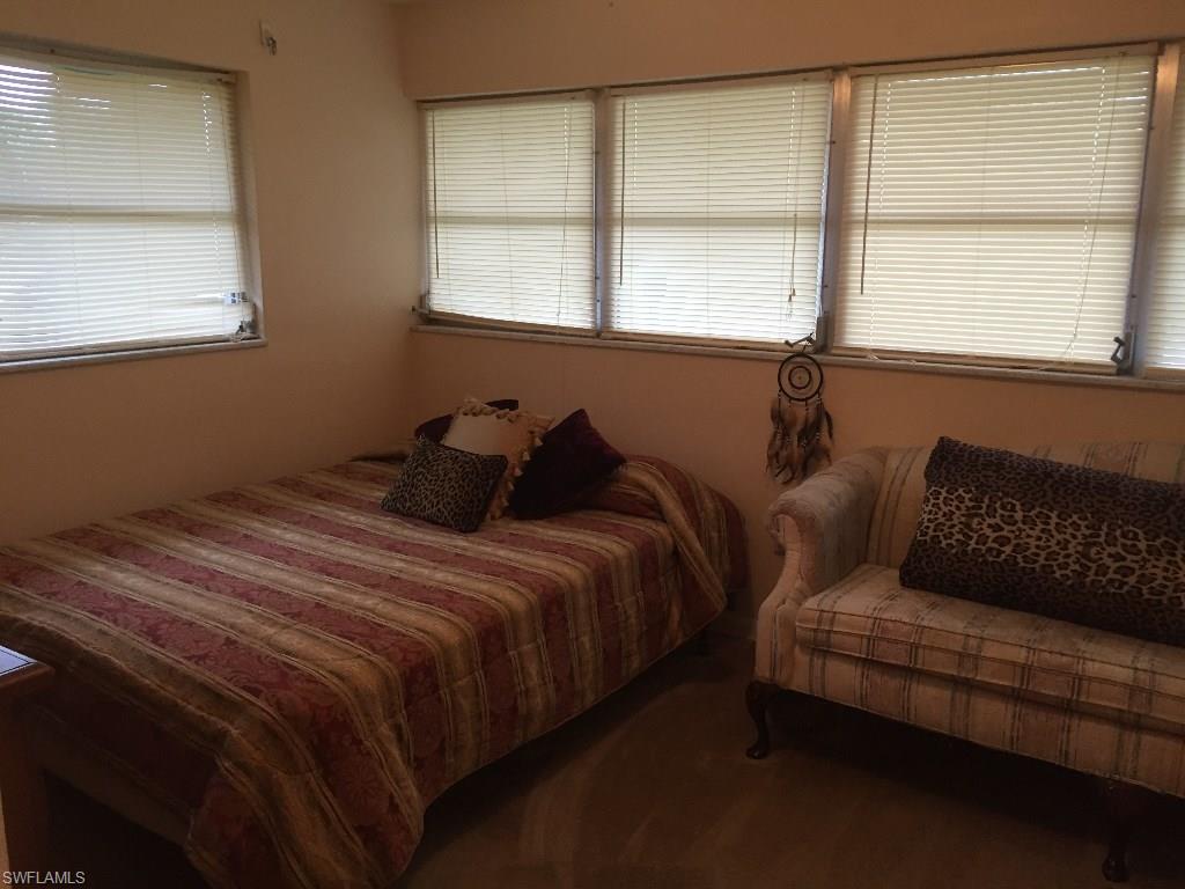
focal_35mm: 29
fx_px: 993
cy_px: 444
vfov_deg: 48.2
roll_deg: -2.0
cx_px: 592
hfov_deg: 61.7
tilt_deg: -11.1
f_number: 2.2
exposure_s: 1/30
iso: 125
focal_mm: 4.15
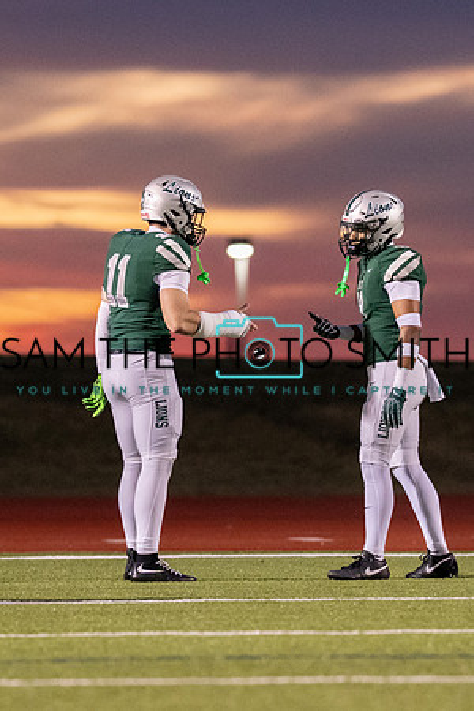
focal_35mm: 369
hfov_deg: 3.7
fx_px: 7287
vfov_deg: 5.6
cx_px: 207
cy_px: 364
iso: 2500
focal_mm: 135
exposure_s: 1/1250
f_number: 2
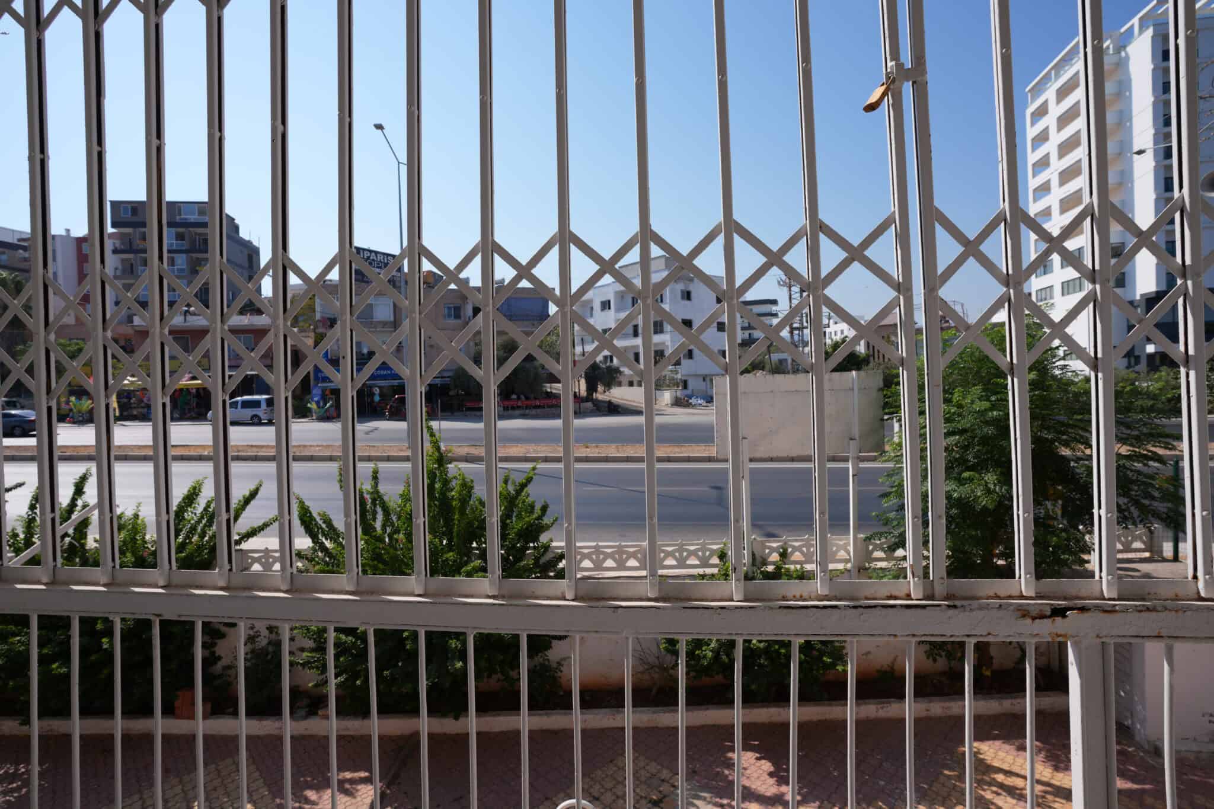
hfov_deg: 93.3
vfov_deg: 70.4
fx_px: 573
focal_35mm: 17
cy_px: 404
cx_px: 607
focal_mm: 17
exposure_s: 1/320
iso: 100
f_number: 8
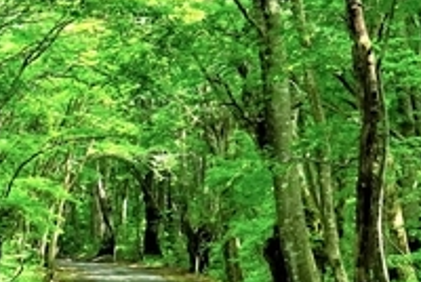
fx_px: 2951
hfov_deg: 7.8
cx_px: -394
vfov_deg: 5.5
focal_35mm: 252
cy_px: 210
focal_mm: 63
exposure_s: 1/250
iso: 4000
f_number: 8
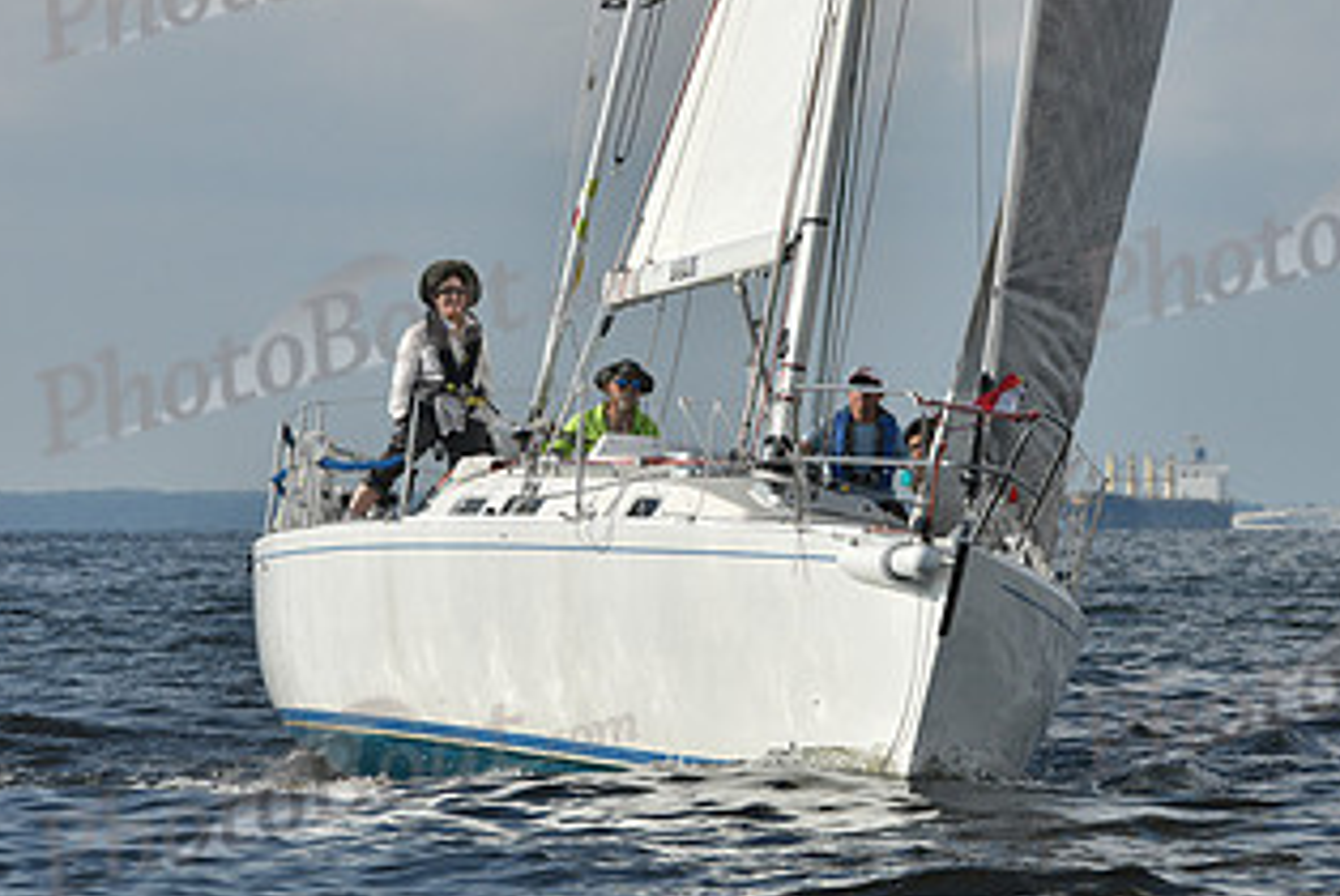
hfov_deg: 5.6
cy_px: 506
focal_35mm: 369
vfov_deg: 3.7
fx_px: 13747
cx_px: 862
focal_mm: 200
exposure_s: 1/1250
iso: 250
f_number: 9
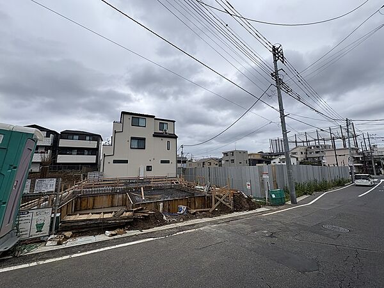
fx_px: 155
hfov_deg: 102.1
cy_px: 144
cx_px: 192
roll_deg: +1.7
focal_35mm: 14
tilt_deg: +10.0
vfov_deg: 85.7
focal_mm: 2.22
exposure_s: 1/2494
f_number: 2.2
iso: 50
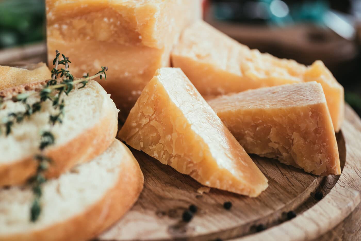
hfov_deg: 19.5
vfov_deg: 13.0
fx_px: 1053
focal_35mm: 105
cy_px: 120
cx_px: 180
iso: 64
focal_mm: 105
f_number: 5
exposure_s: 1/160
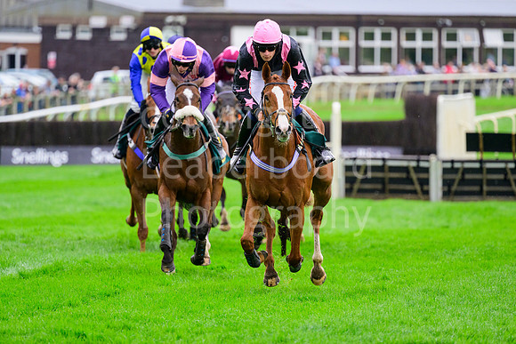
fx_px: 5734
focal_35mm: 400
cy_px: 172
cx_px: 258
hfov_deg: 5.2
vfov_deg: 3.4
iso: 1250
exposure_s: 1/1250
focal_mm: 400
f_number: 5.6
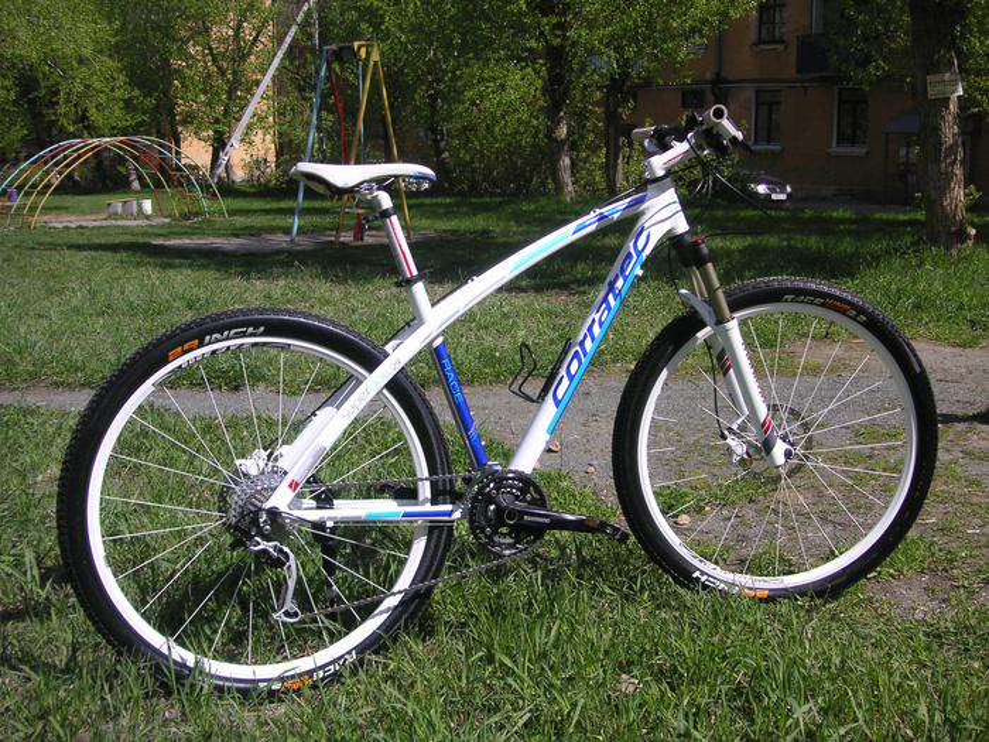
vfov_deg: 36.8
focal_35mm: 39
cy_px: 371
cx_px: 494
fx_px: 1114
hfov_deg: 47.9
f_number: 6.7
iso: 50
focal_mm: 6.5
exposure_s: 1/180
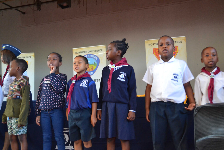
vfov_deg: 31.9
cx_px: 112
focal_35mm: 42
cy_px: 75
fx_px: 261
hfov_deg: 46.4
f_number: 4.5
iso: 1100
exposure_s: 1/60
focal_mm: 28
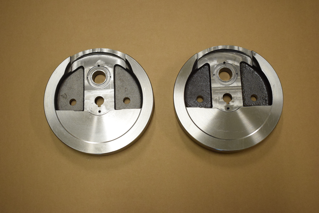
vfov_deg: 29.0
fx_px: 412
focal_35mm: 46
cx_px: 160
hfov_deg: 42.3
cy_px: 106
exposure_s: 1/125
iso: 2000
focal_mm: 31
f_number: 5
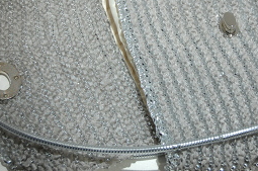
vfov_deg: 13.7
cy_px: 53
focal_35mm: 99
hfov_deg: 20.6
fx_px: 708
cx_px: 167
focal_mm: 40
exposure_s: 1/200
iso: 800
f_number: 5.6
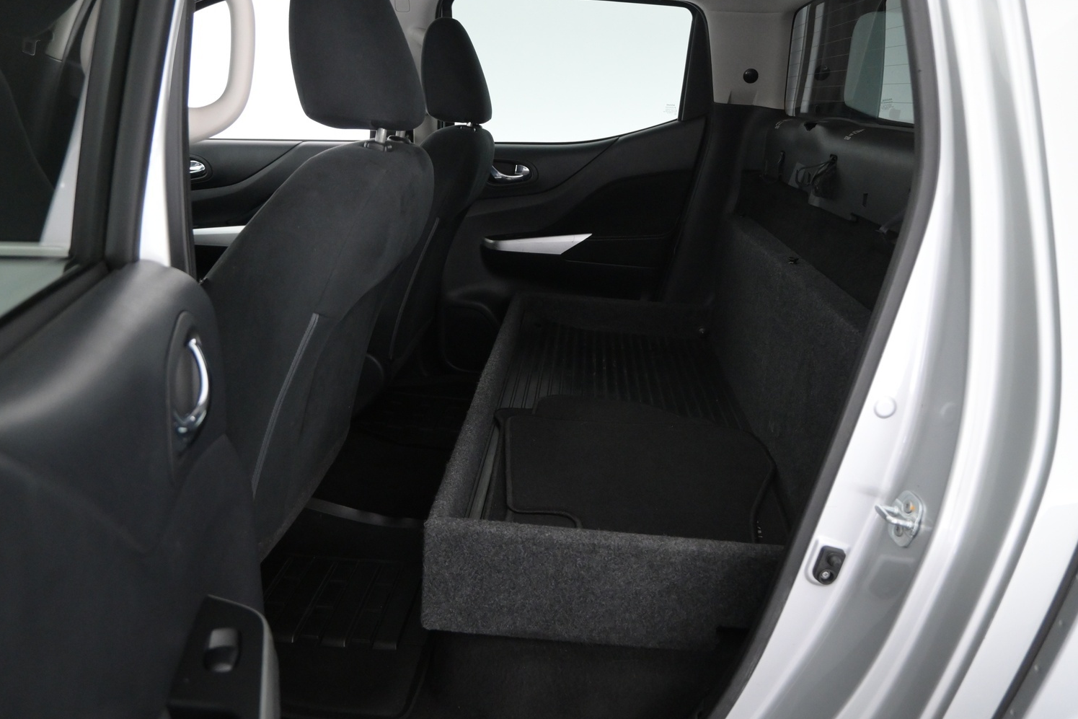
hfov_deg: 69.3
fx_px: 779
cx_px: 567
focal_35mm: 26
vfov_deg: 49.5
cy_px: 333
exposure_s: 1/40
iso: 2500
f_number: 3.5
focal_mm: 16
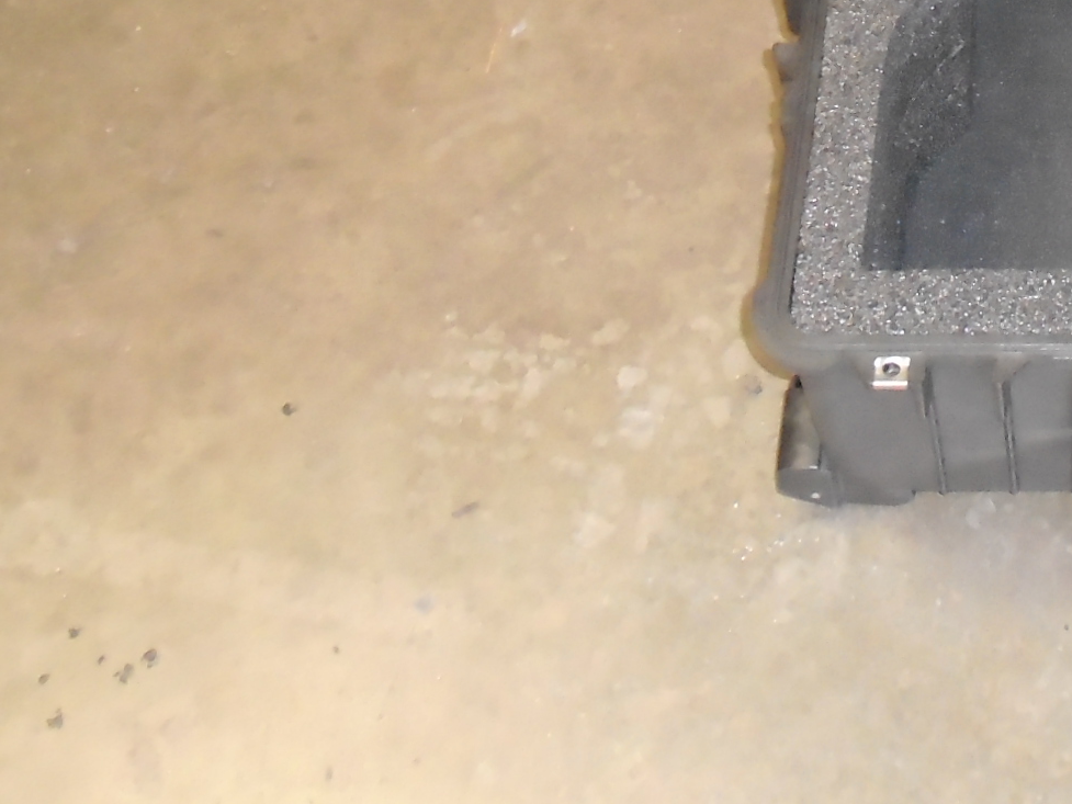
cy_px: -183
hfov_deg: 26.3
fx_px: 2137
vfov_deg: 19.9
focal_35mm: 69
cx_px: 1137
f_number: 3.2
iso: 640
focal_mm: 4.6
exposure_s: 1/30
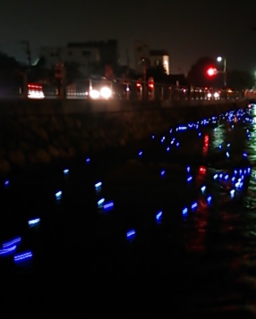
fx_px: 464
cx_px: 196
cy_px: 190
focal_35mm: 49
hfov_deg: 30.3
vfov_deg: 37.9
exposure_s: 1/4
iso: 400
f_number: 2.5
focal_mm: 4.21
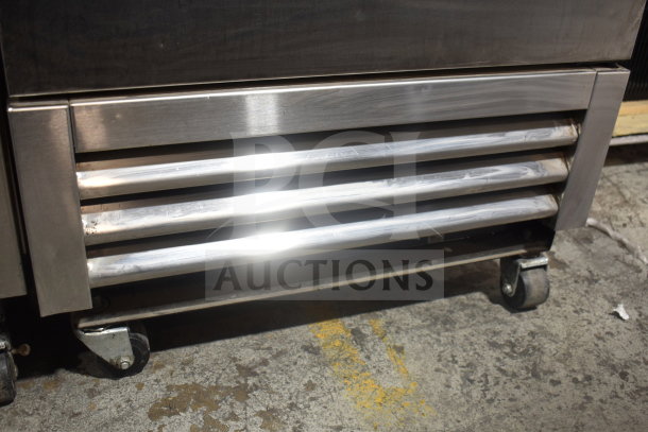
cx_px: 324
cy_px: 216
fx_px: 675
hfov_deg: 51.3
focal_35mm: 38
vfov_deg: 35.5
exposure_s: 1/40
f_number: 4
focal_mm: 25
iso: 280
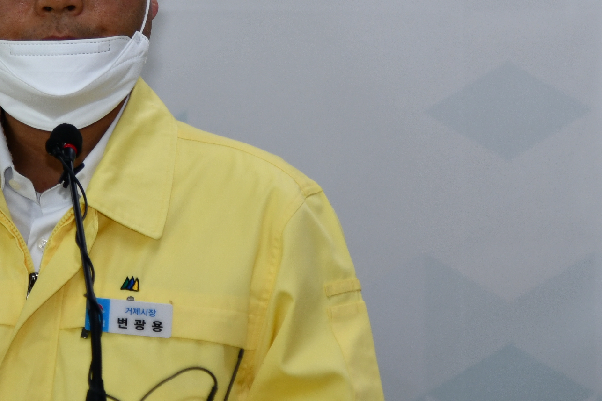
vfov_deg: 5.0
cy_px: -69
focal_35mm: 276
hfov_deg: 7.4
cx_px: 113
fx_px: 4616
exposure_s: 1/250
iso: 400
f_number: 4
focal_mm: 86
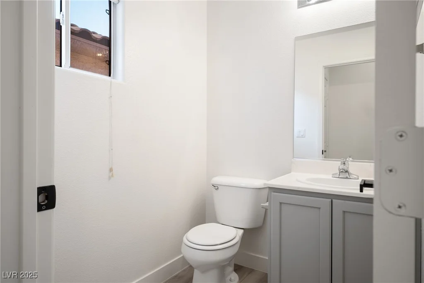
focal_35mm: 22
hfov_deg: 79.1
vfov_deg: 57.7
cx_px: 212
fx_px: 257
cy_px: 142
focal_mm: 21.8
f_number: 9
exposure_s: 1/2.5
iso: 100
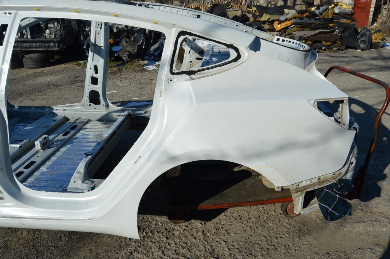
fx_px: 292
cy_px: 130
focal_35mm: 27
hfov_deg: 67.4
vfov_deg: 47.9
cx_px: 195
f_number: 10
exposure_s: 1/400
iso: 100
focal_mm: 18
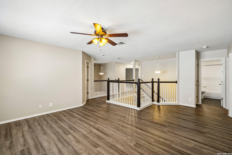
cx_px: 116
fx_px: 103
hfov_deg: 96.7
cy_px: 78
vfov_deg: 73.7
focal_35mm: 16
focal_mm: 16
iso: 500
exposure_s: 1/13
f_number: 8
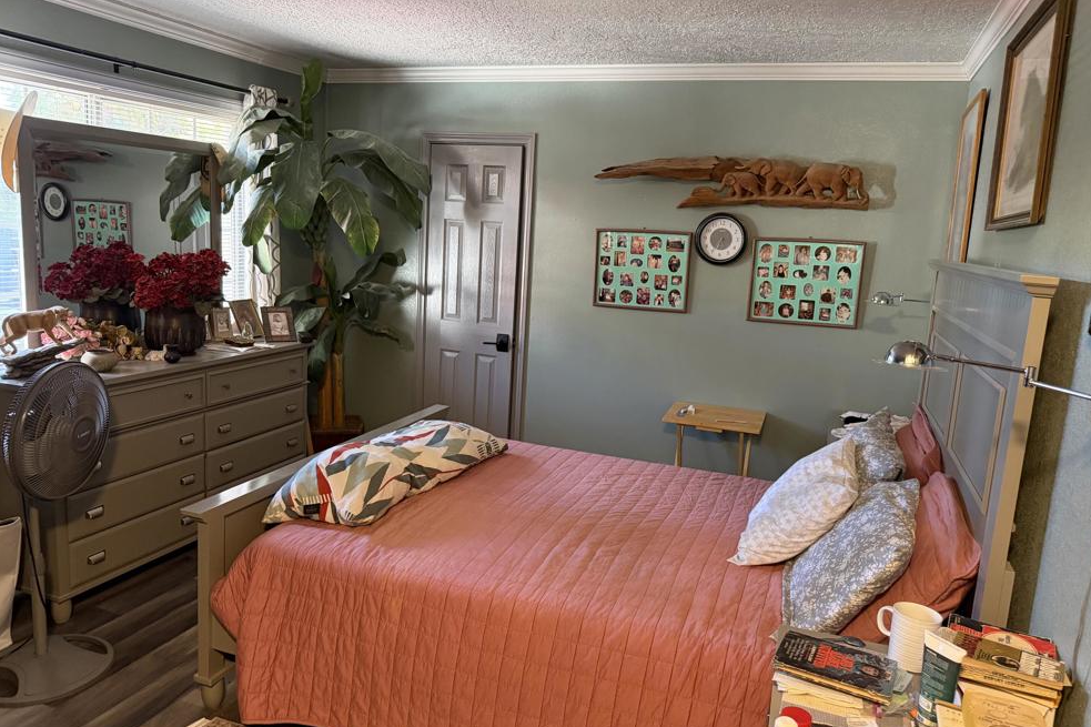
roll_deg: -3.9
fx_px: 788
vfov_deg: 49.5
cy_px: 352
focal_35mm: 26
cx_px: 548
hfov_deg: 69.4
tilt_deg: -10.3
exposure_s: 1/40
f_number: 1.78
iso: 800
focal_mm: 6.76
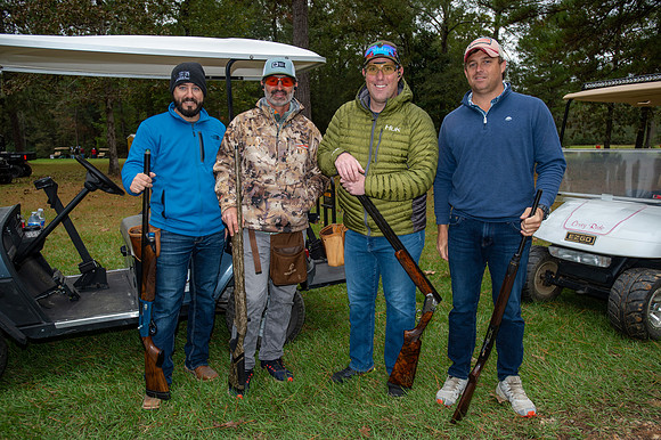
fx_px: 514
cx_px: 330
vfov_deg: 46.4
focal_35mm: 28
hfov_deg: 65.5
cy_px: 220
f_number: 5
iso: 320
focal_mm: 28
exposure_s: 1/250
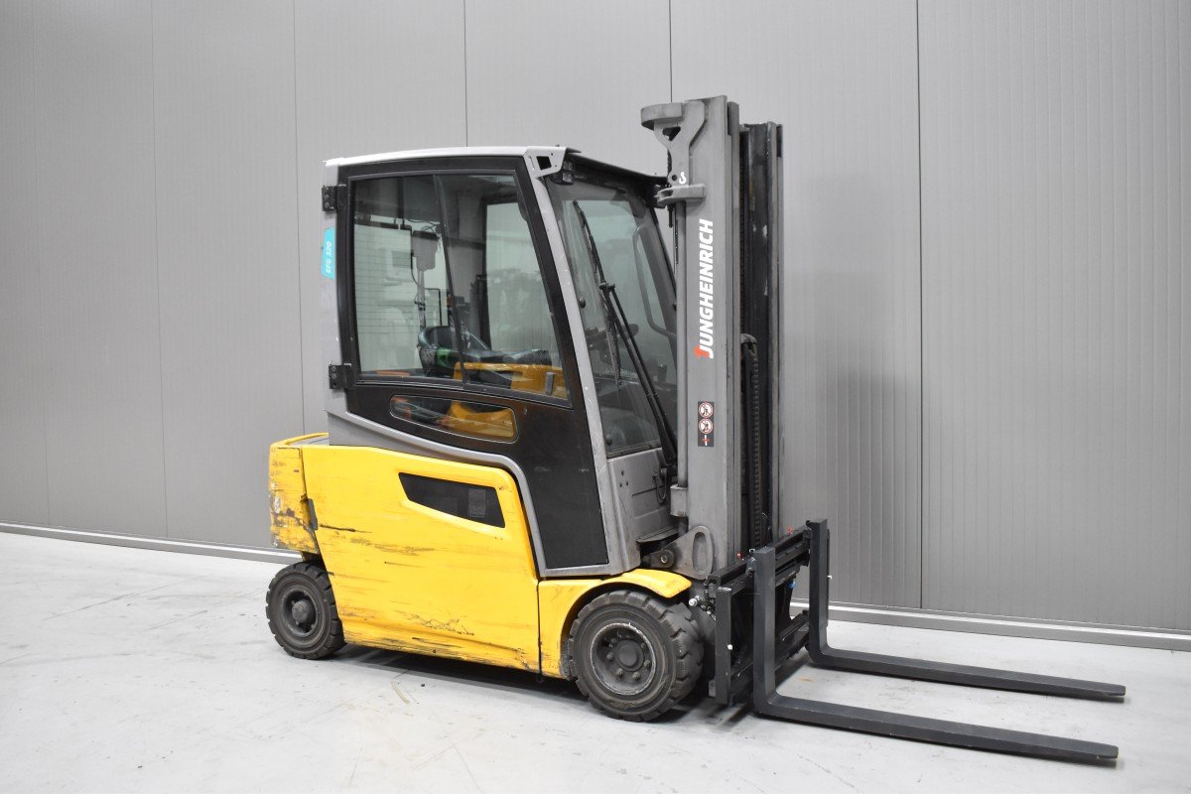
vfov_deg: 40.0
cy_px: 397
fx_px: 1092
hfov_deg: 57.2
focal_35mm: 33
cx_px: 596
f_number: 4.5
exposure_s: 1/30
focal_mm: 22
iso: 1600
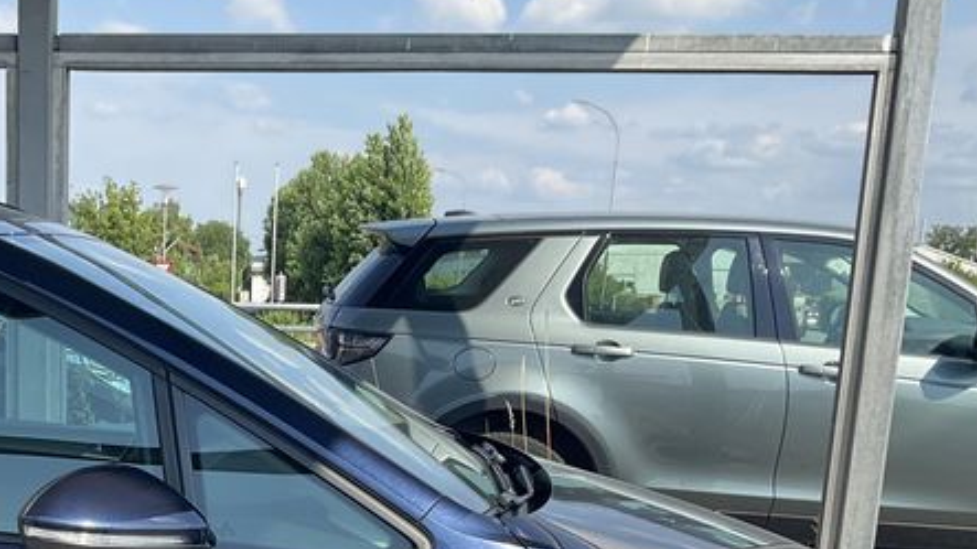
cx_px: 165
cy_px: 628
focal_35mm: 57
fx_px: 1476
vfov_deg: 20.0
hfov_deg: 35.2
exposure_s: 1/1035
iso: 25
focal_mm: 3
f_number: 1.8
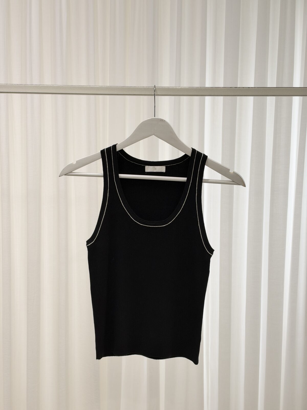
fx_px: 568
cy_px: 205
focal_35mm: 48
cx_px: 154
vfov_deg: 39.7
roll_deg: -0.7
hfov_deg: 30.3
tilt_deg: -5.4
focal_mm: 6.93
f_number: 1.8
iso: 64
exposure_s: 1/121
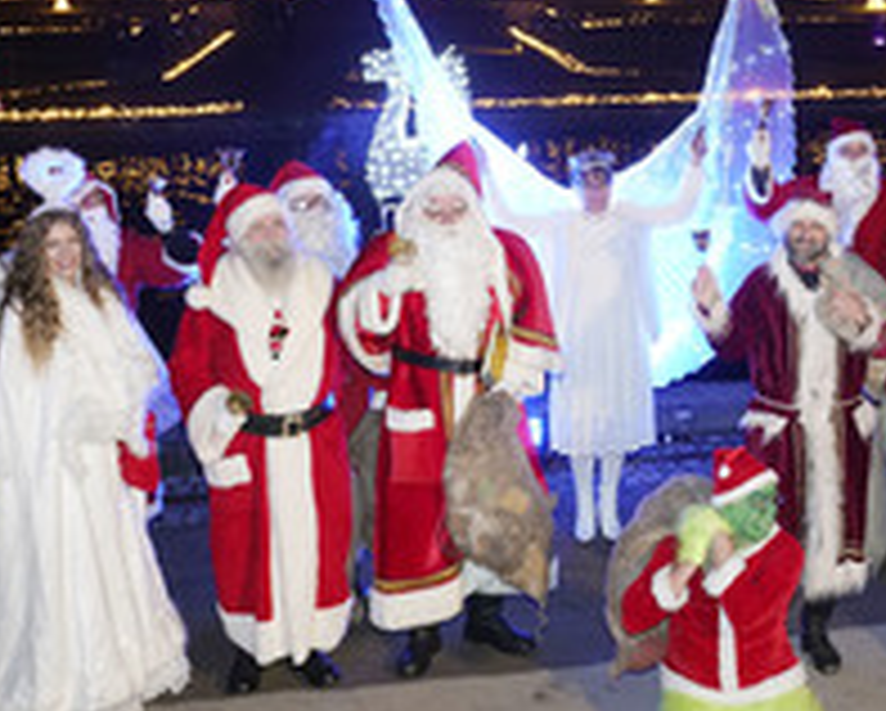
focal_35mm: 60
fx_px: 1575
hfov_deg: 30.5
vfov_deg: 25.0
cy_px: 144
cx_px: 735
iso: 1250
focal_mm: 28
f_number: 4.5
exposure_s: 1/30
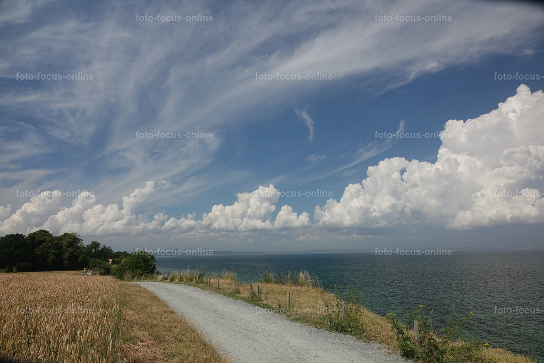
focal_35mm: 24
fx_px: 363
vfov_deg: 53.1
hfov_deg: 73.7
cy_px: 182
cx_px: 272
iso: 100
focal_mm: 8.8
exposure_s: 1/800
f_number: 4
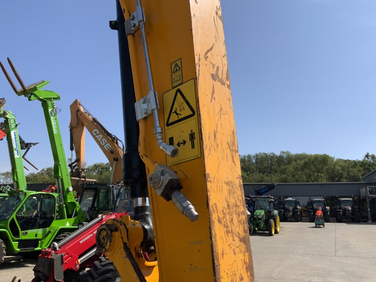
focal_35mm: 29
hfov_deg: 61.7
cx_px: 188
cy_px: 141
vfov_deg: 48.2
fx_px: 315
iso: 16
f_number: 1.8
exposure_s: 1/2227
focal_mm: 3
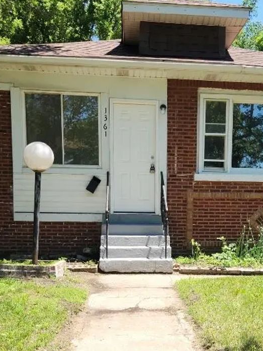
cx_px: 181
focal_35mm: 45
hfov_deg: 31.8
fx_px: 456
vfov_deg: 41.1
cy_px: 253
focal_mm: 5.4
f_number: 1.8
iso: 50
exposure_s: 1/667
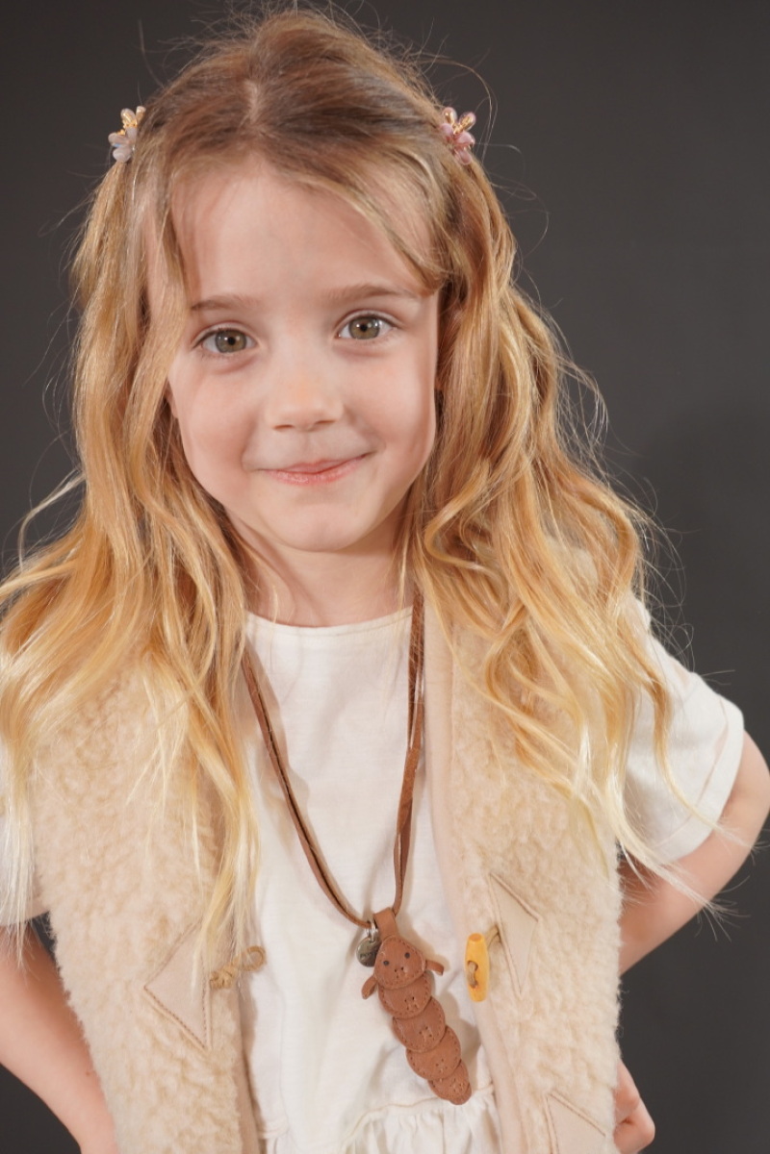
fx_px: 962
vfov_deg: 61.9
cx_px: 385
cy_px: 577
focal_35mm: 30
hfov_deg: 43.6
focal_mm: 20
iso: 250
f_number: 4
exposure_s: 1/160
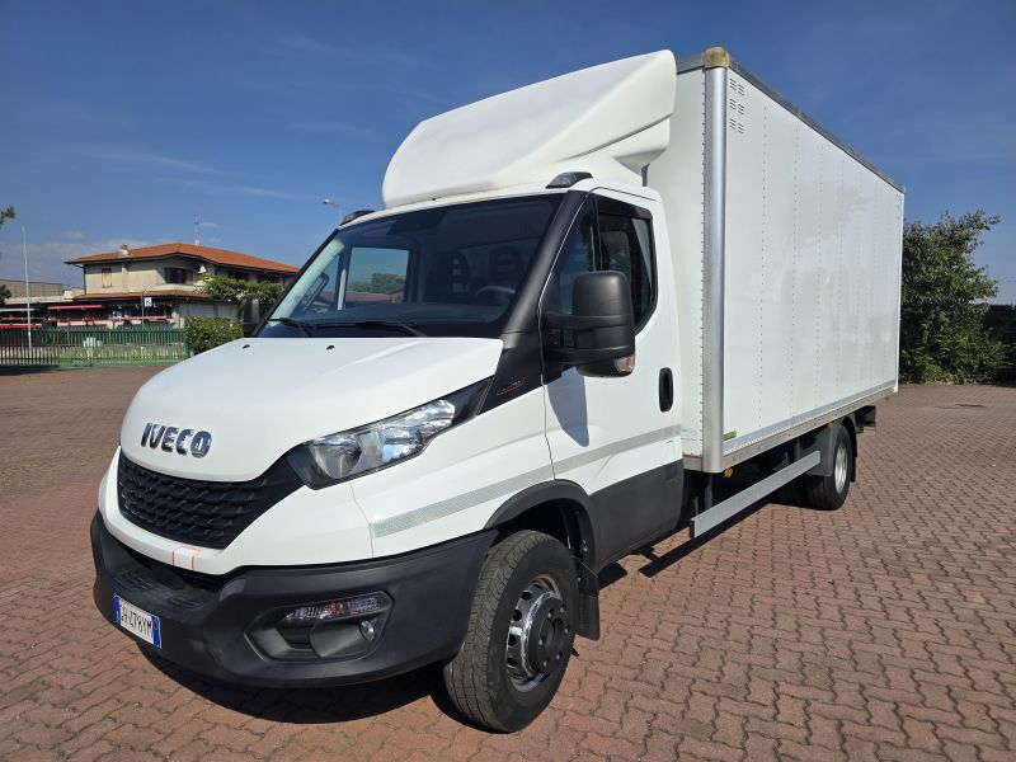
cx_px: 508
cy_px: 381
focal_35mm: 23
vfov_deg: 58.9
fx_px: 675
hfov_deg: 73.9
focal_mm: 6.3
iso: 12
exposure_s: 1/1437
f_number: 1.7
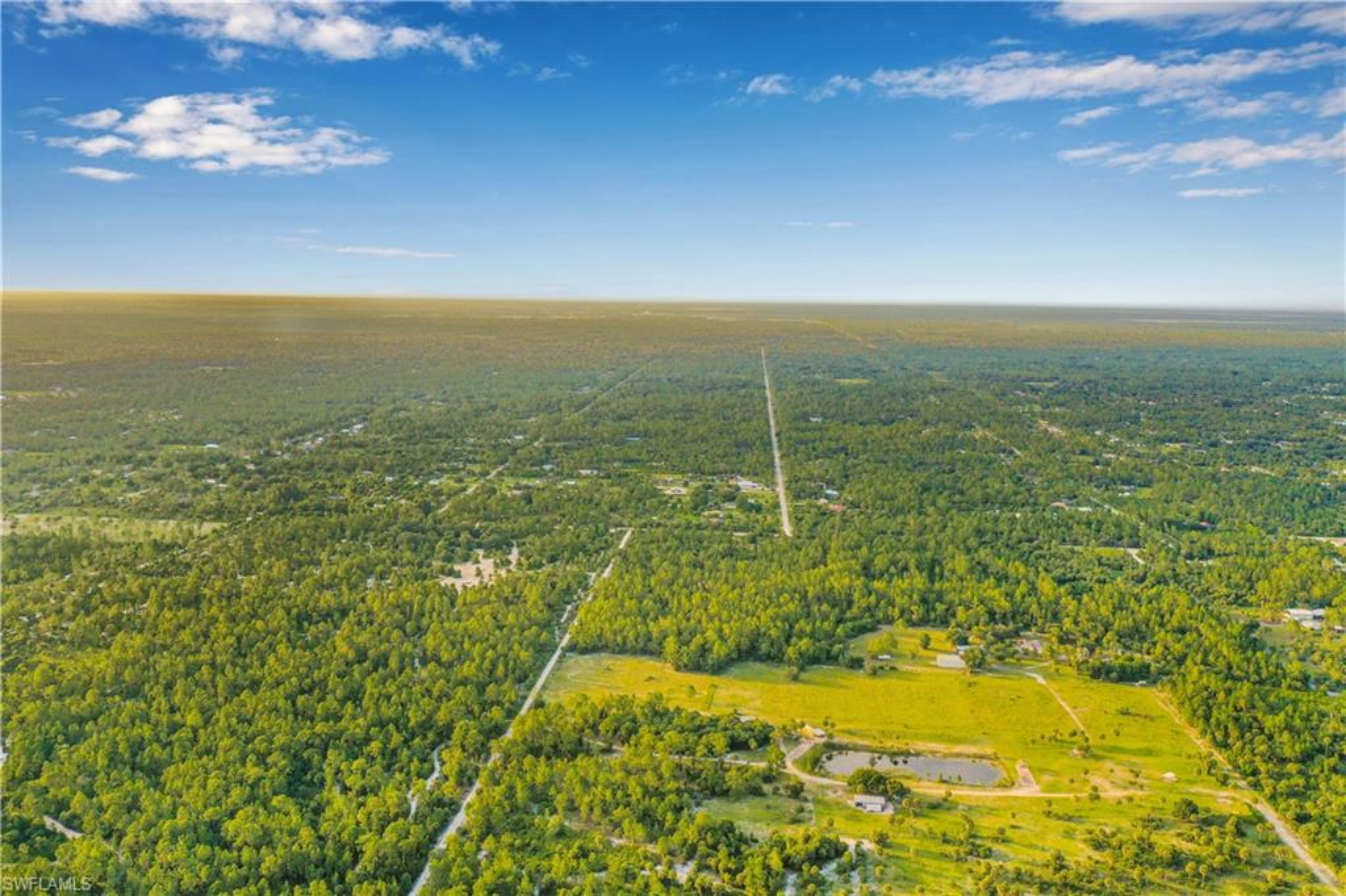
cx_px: 673
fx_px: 1046
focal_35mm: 28
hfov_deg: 65.5
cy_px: 448
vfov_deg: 46.4
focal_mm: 10.26
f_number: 5
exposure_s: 1/200
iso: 100
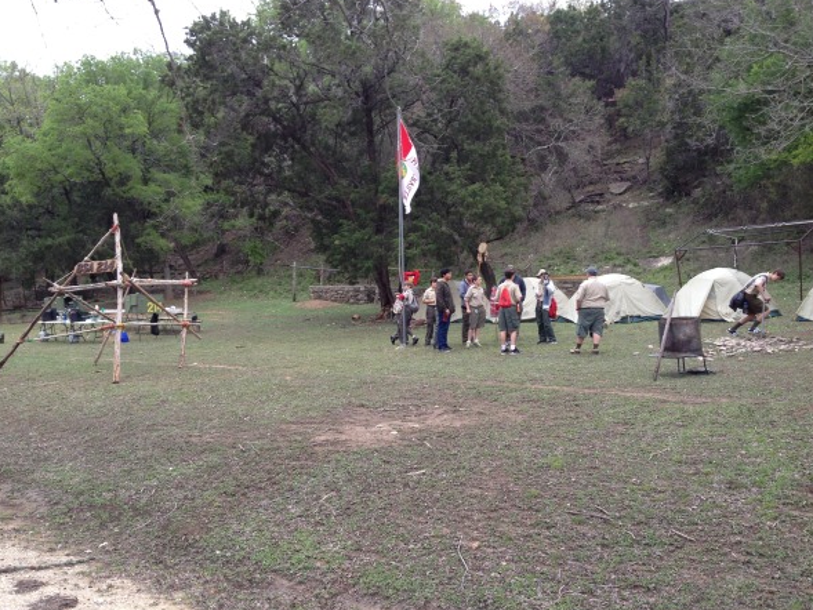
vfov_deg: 37.7
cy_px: 313
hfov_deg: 49.0
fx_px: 893
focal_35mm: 38
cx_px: 417
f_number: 2.4
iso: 64
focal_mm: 4.28
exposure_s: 1/60
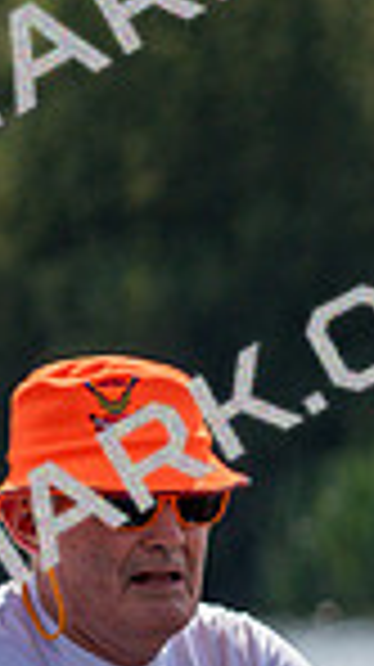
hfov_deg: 1.5
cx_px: 1077
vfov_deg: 2.6
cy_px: 781
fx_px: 14525
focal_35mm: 822
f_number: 5.6
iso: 200
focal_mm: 200
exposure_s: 1/1600
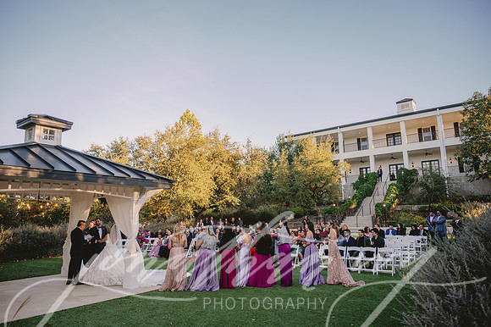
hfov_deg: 73.8
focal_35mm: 24
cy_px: 164
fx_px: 327
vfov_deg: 53.1
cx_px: 246
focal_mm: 24
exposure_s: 1/1250
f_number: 2.8
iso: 320
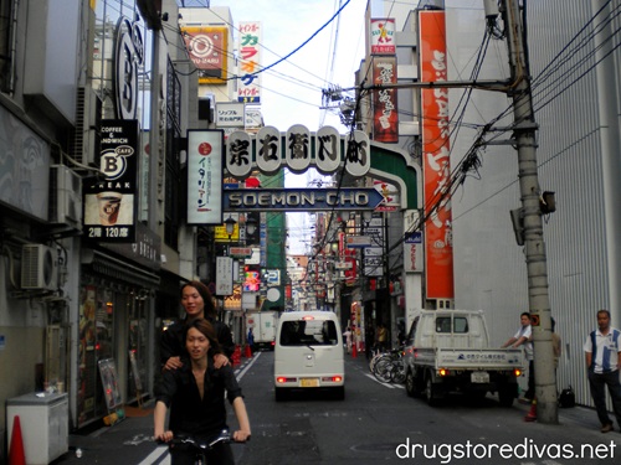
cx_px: 310
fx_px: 628
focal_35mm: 35
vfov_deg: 40.7
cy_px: 232
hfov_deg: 52.6
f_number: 3.1
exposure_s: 1/505
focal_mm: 6.3
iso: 80
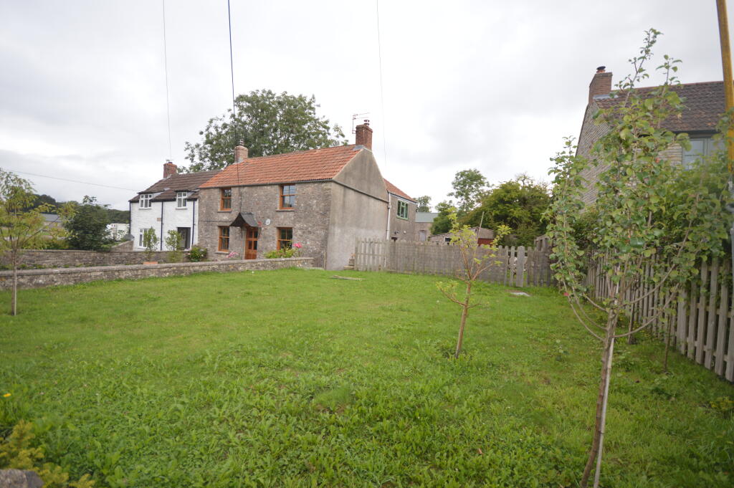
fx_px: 306
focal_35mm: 15
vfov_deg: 77.2
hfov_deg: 100.4
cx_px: 367
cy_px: 244
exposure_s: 1/200
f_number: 4.5
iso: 100
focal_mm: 10
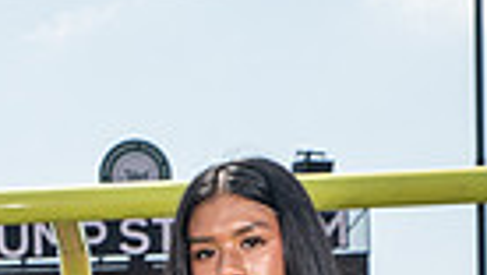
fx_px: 2030
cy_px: 688
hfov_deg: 13.6
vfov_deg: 7.2
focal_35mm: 157
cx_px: 113
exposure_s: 1/320
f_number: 7.1
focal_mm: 46
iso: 100
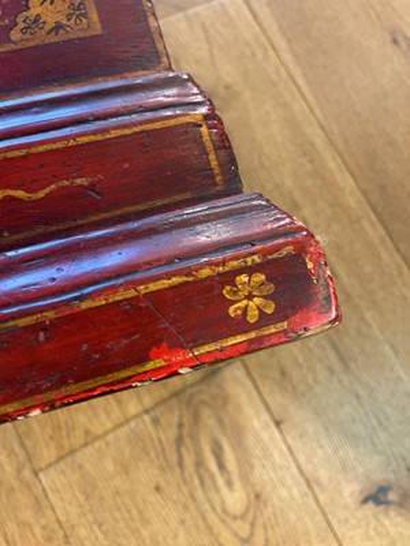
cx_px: 205
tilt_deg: -75.5
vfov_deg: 67.3
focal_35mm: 26
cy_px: 273
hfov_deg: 53.1
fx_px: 411
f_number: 1.6
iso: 125
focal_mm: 5.1
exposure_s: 1/50
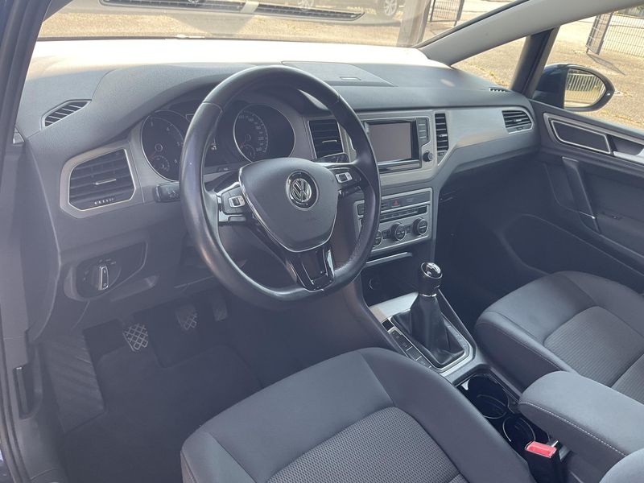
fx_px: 540
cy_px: 242
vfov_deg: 48.2
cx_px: 322
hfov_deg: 61.7
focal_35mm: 29
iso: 32
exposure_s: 1/122
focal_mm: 3
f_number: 1.8
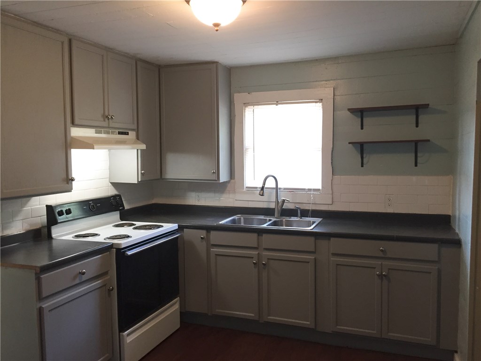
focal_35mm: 29
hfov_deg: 61.7
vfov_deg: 48.2
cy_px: 180
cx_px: 240
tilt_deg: -6.4
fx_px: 403
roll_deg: -1.0
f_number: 2.2
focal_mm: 4.15
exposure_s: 1/30
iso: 125
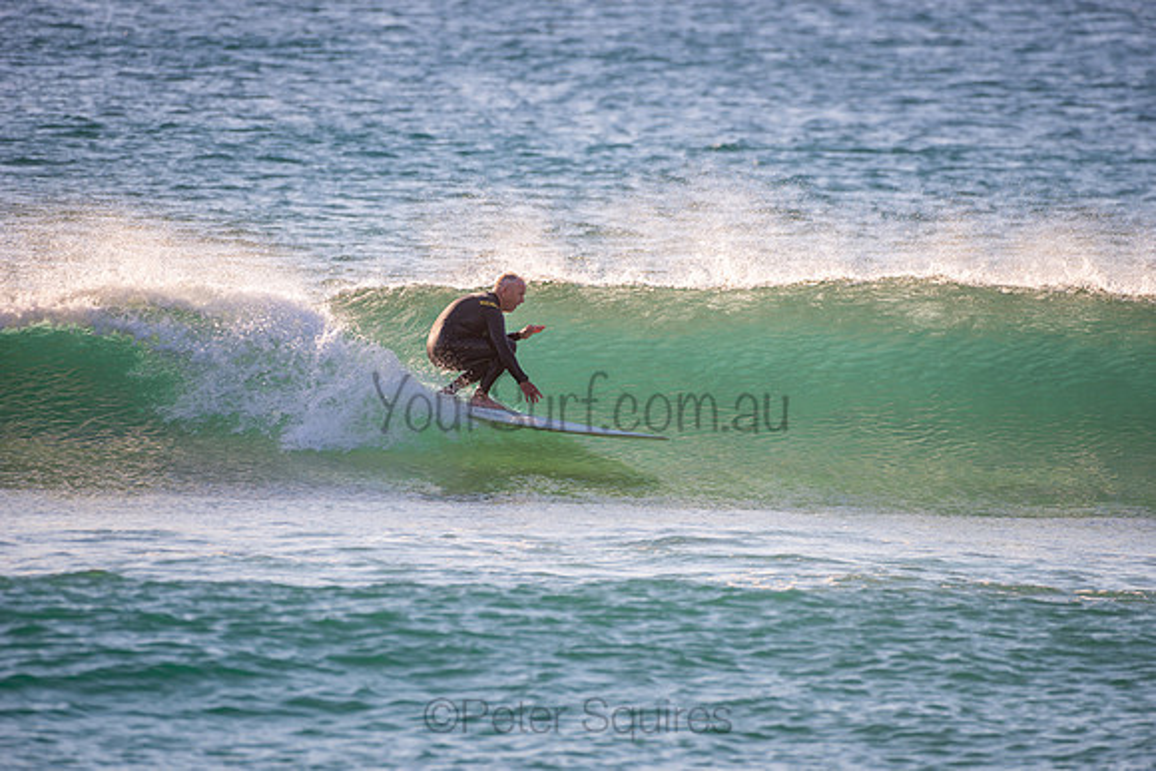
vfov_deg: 2.8
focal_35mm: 500
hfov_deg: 4.1
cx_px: 578
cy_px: 386
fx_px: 16059
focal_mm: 500
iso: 64
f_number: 7.1
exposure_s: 1/320
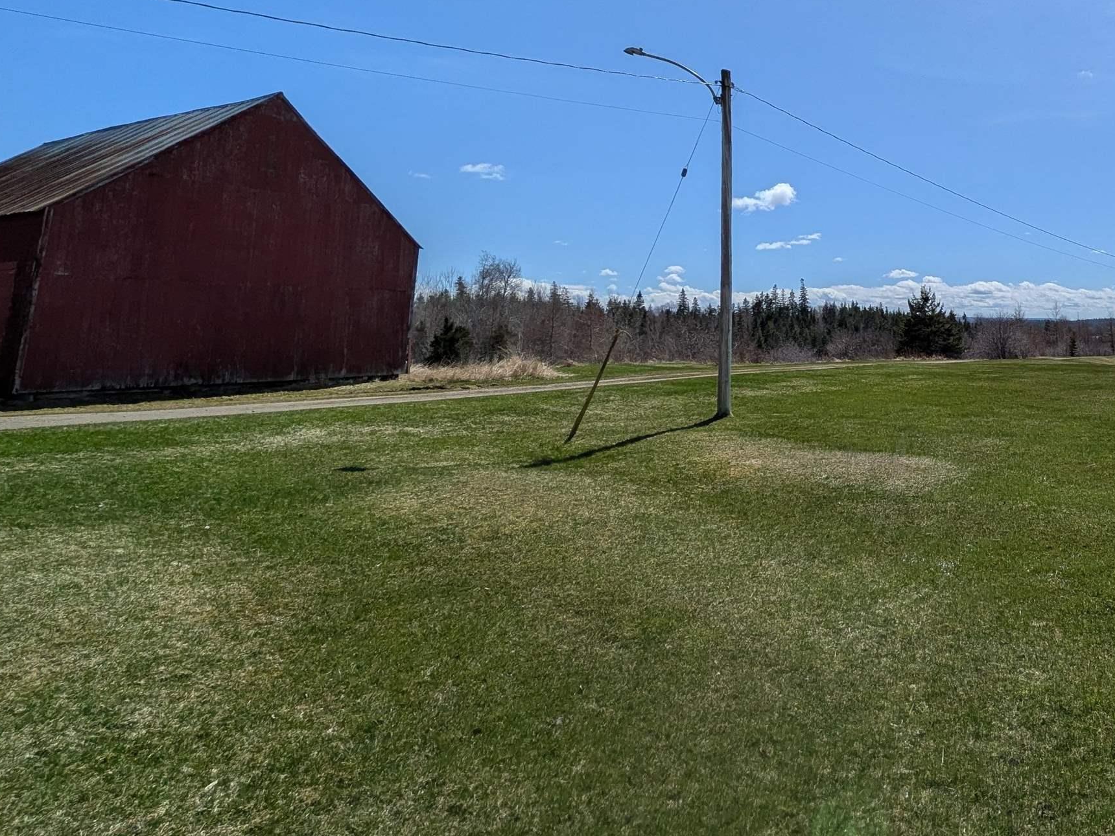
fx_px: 805
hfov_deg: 62.2
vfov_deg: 52.6
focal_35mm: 25
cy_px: 214
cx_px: 926
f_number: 2.2
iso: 47
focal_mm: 1.83
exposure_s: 1/4184
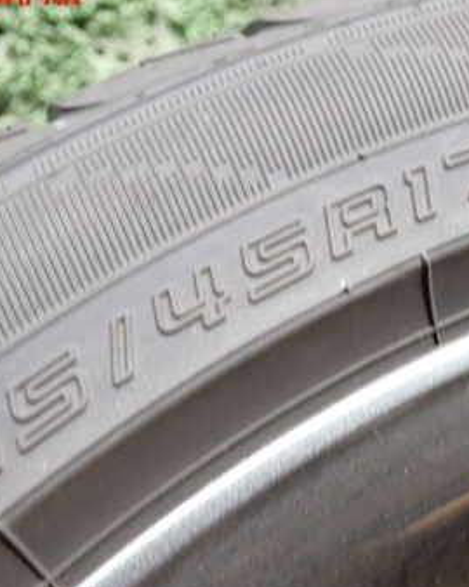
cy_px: 363
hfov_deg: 29.0
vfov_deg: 35.8
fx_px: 903
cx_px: 287
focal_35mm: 52
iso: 200
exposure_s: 1/30
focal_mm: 5.4
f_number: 2.3
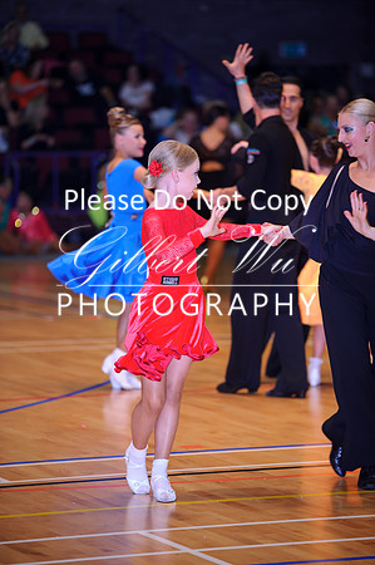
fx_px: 2740
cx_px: 188
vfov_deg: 11.8
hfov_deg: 7.8
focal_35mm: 175
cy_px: 282
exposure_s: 1/250
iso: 800
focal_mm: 175
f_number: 3.2
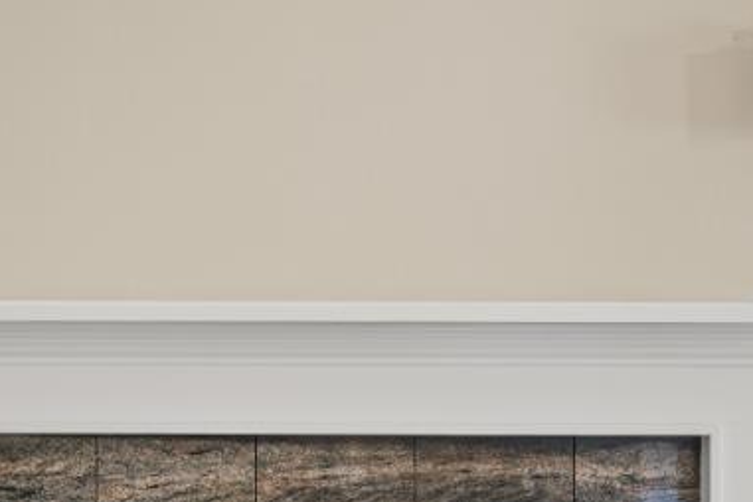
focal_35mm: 63
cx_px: 326
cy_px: 381
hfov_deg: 31.9
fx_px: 1318
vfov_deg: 21.4
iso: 200
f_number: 4
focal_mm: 16
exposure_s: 1/13
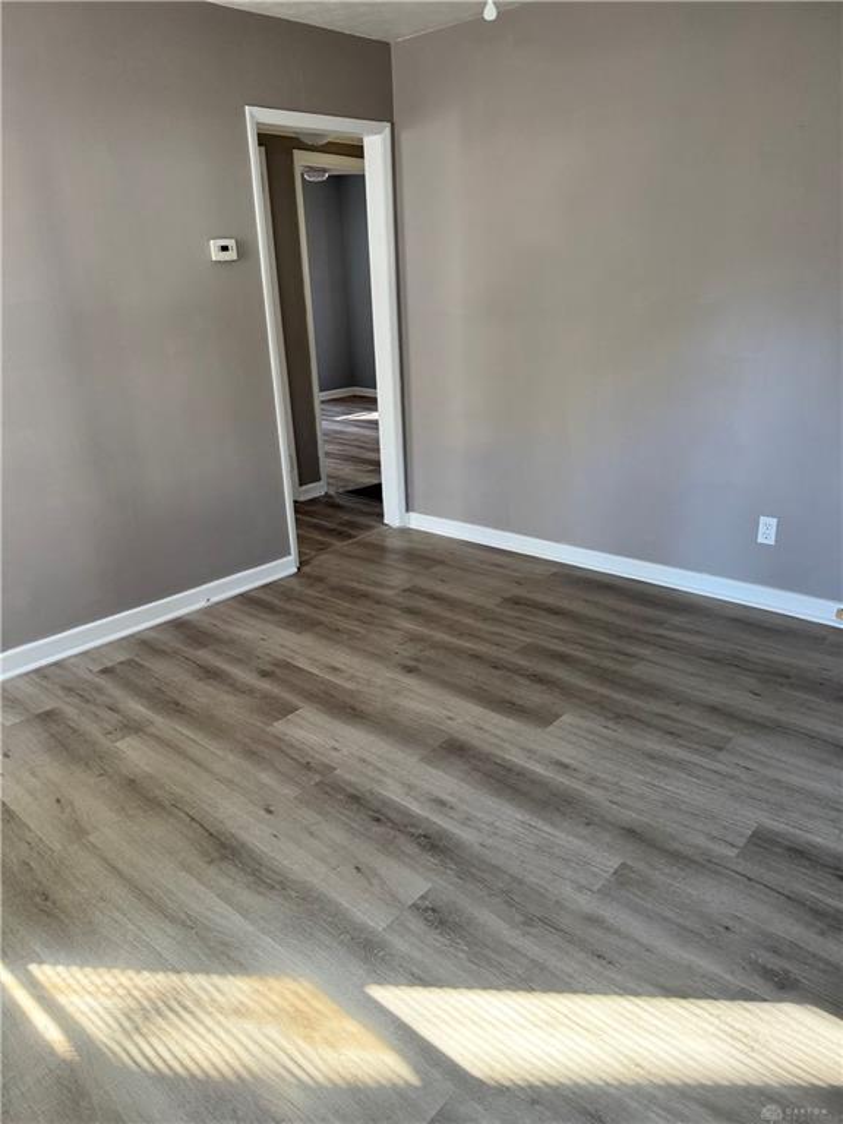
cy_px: 562
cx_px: 422
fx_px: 779
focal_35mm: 24
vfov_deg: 71.6
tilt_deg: -20.3
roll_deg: +2.1
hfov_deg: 56.8
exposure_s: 1/95
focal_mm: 6.76
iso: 200
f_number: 1.78
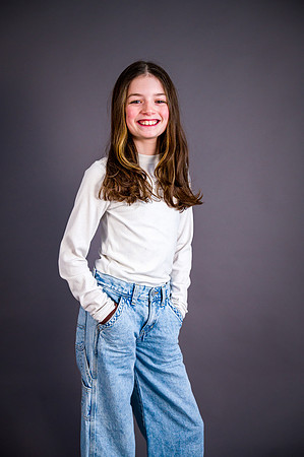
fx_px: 889
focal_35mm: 70
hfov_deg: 19.4
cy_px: 228
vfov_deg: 28.9
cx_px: 152
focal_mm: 70
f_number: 3.5
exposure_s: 1/200
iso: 1000
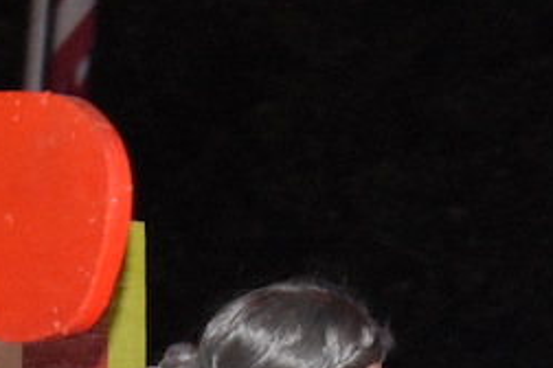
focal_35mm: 328
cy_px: 617
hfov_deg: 6.3
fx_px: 5038
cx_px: 13
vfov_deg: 4.2
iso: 6400
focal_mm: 55
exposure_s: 1/60
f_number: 5.6
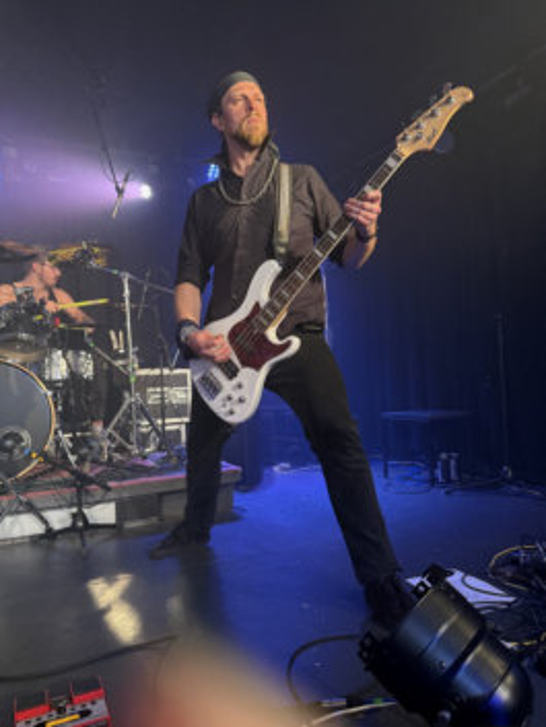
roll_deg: +1.1
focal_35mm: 24
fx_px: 504
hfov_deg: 56.8
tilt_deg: +1.9
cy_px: 364
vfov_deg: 71.6
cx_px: 273
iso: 200
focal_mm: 6.76
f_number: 1.78
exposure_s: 1/50
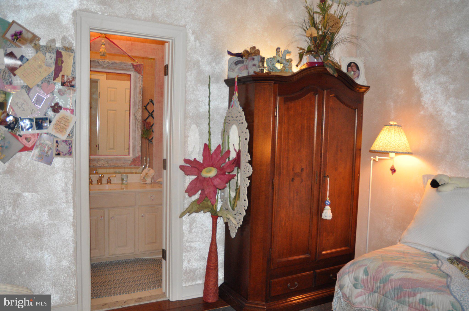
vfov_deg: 47.8
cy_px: 156
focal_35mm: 27
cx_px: 234
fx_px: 351
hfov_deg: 67.4
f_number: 3.5
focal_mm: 18
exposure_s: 1/90
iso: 800
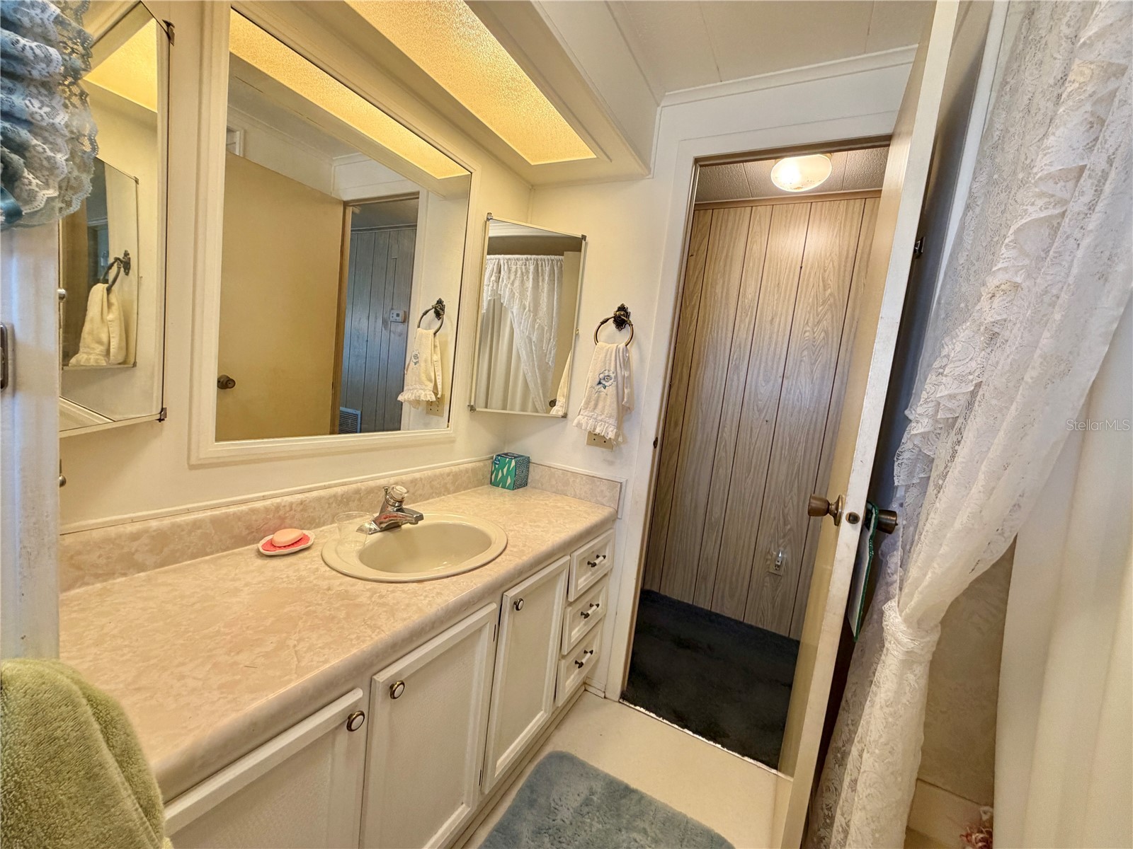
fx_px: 458
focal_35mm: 14
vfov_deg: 85.7
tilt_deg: -6.2
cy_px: 424
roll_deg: -6.4
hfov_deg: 102.1
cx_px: 566
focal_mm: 2.22
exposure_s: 1/120
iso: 200
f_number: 2.2
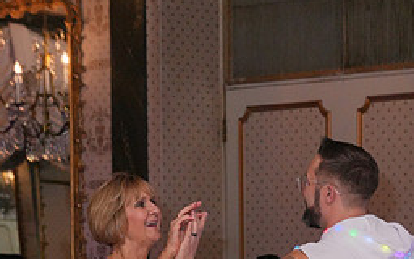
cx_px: 250
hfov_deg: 10.5
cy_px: 435
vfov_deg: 6.5
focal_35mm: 199
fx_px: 2245
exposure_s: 1/250
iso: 5000
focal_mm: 86
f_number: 5.6
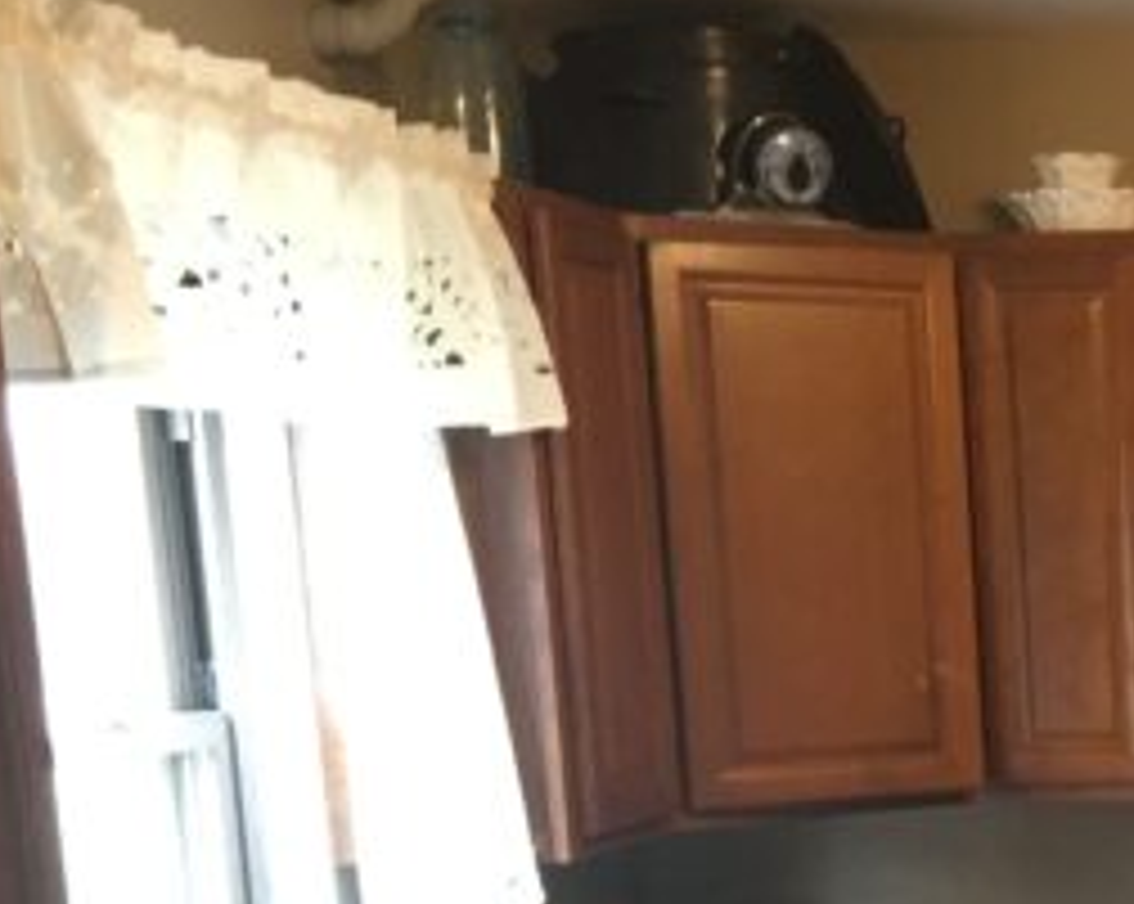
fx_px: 2414
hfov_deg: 23.7
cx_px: 1426
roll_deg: +0.3
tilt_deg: -9.4
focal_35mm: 72
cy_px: 980
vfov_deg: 20.3
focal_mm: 4.15
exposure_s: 1/30
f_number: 2.2
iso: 200
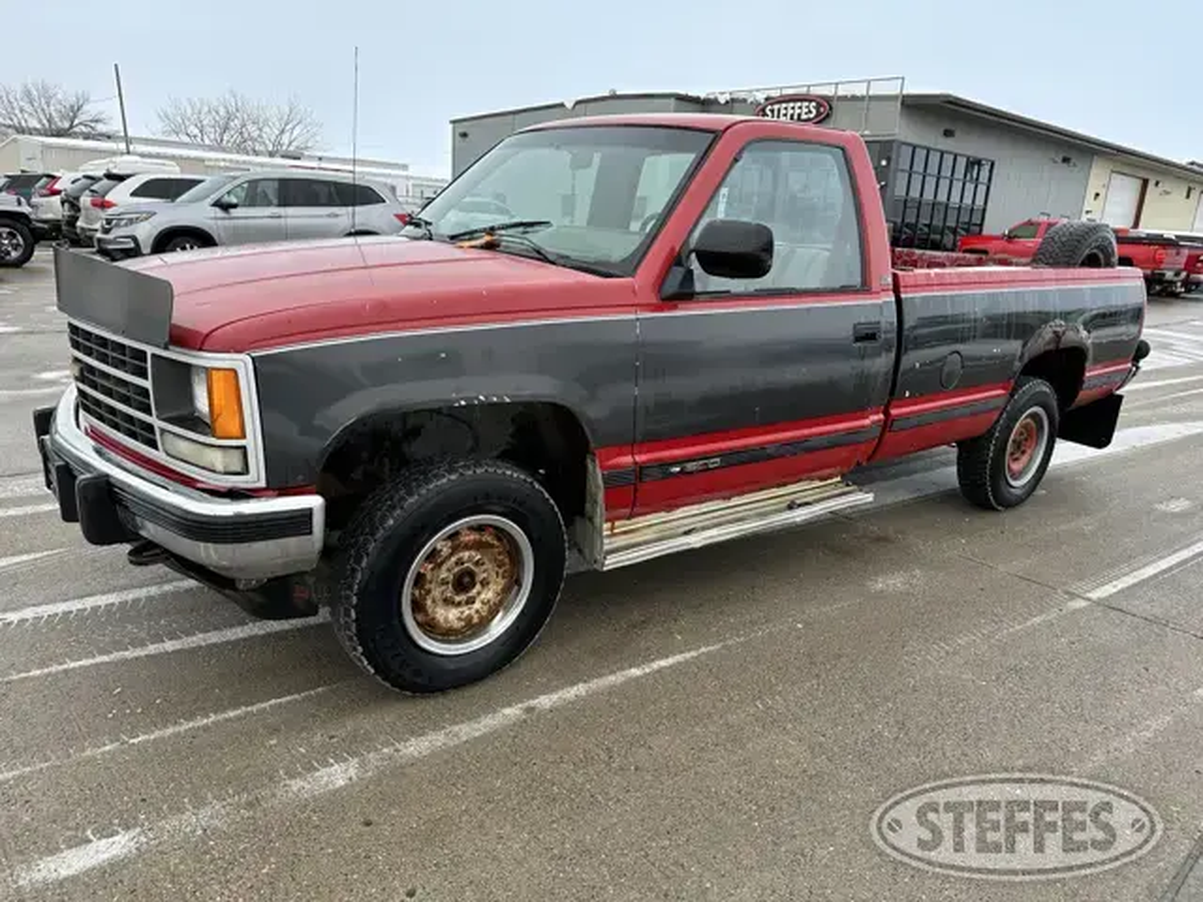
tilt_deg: -17.8
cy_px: 451
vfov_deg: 56.8
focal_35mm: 24
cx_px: 602
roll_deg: -4.3
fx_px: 834
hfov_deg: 71.6
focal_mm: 6.86
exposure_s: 1/200
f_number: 1.78
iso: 64
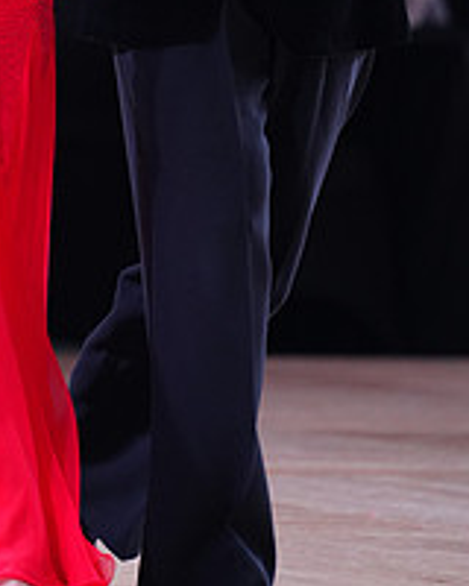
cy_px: -126
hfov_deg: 3.1
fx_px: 8745
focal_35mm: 504
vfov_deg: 3.8
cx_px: 4
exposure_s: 1/500
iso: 1250
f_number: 2.8
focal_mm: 185
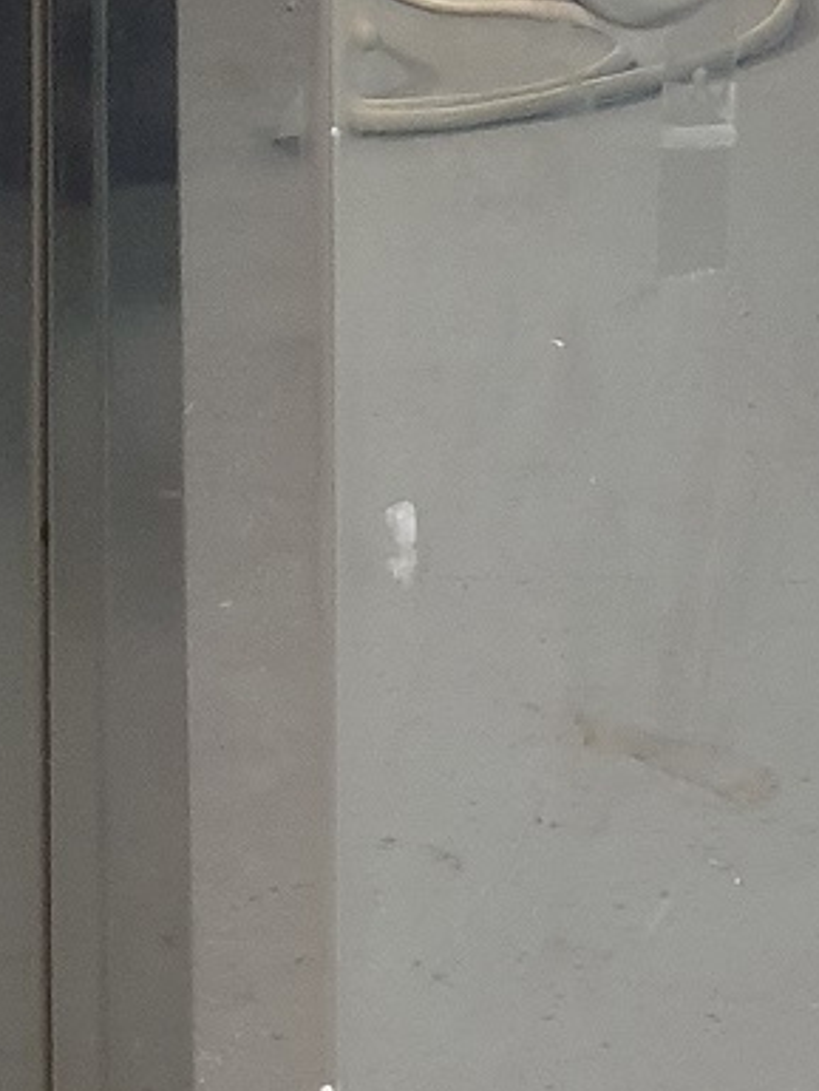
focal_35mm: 136
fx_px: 4288
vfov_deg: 13.6
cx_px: 215
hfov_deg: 10.9
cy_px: -570
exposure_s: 1/50
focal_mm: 4.3
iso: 320
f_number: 1.5
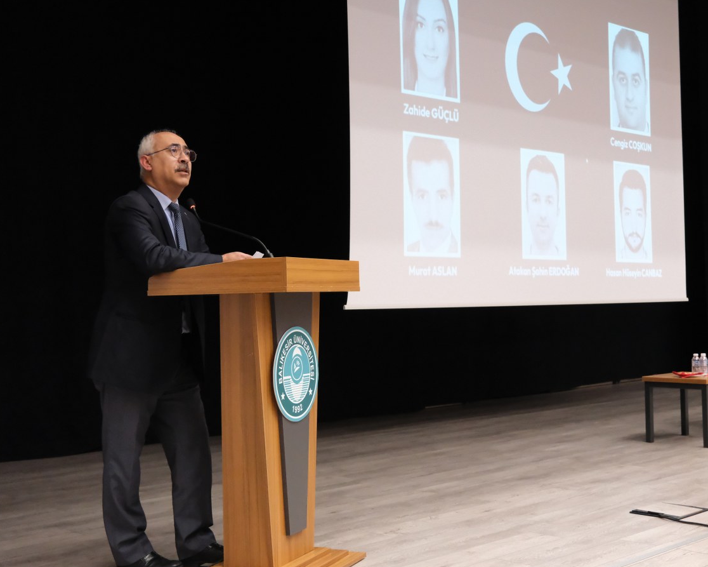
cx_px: 481
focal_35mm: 49
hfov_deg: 37.6
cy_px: 269
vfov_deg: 30.8
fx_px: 1027
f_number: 4
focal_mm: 24.7
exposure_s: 1/100
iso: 6400
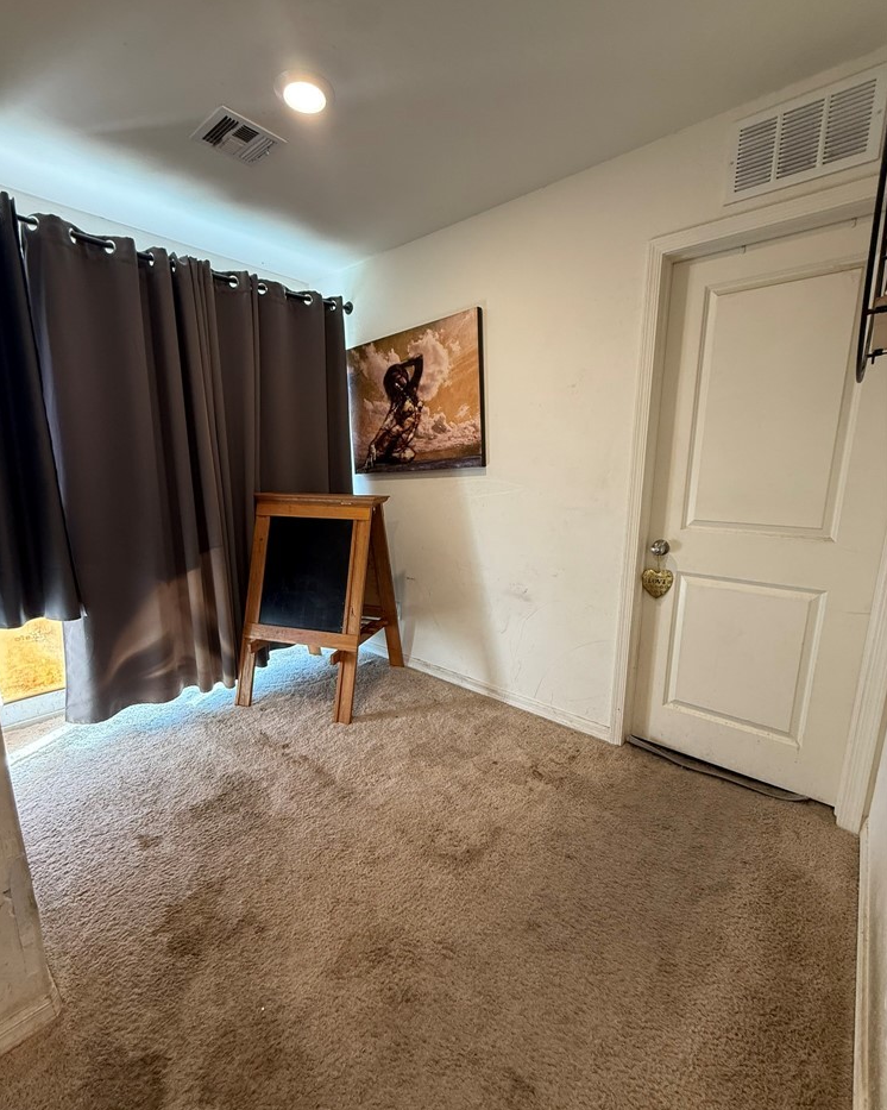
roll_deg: +0.1
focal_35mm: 15
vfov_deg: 96.8
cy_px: 564
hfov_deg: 84.0
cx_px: 433
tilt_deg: -11.2
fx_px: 492
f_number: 2.2
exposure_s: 1/60
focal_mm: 2.22
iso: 200
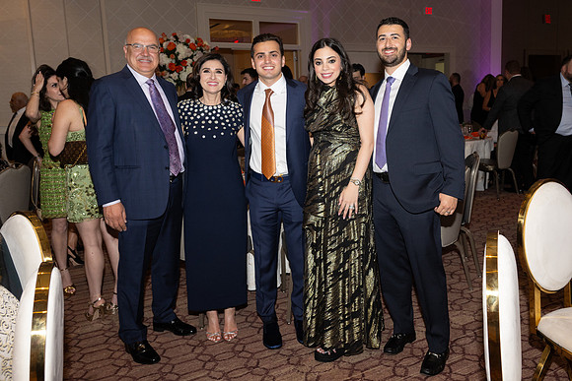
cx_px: 319
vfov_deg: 42.1
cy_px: 172
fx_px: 496
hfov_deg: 59.8
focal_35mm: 31
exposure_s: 1/100
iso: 800
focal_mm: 28
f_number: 5.6
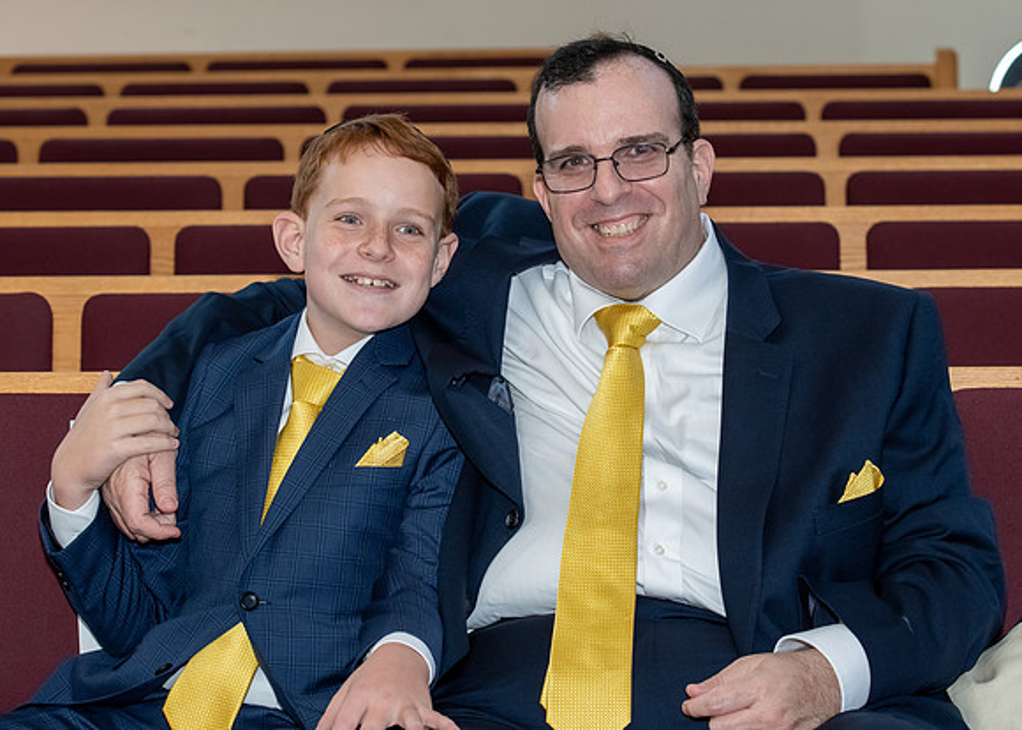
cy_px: 343
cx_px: 509
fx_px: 3998
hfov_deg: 14.6
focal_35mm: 138
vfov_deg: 10.4
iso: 500
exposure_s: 1/250
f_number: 5.6
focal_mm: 78
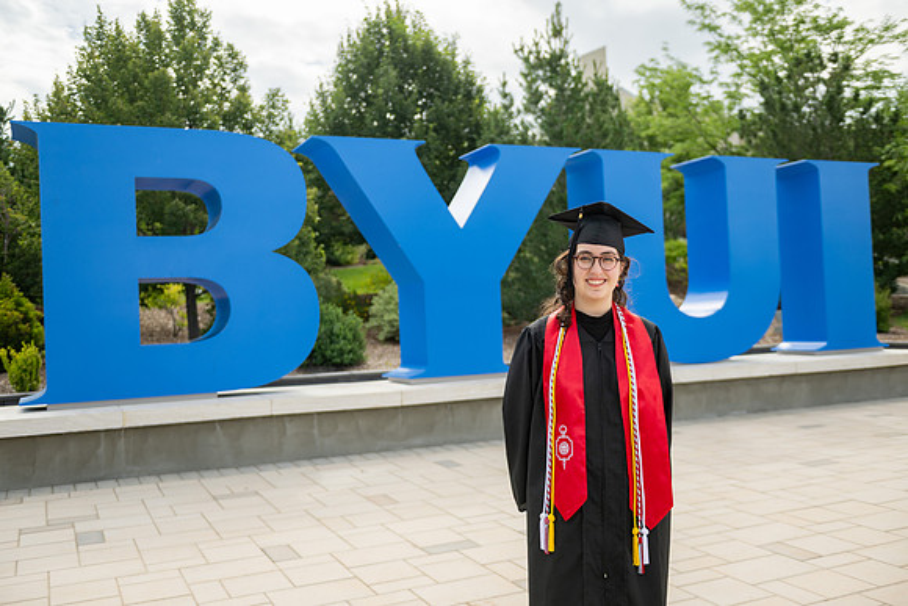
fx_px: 883
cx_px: 454
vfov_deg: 37.9
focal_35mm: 35
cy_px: 303
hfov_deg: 54.4
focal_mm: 35
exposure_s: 1/1250
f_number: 2.8
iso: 100
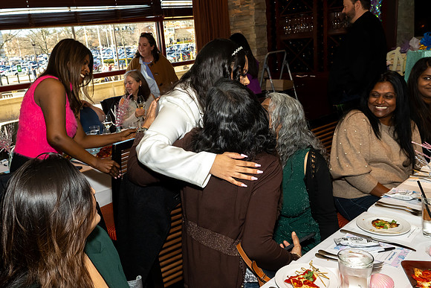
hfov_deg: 59.0
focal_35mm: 32
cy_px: 155
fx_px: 379
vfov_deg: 41.5
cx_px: 187
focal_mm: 19
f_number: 7.1
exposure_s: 1/250
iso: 1000
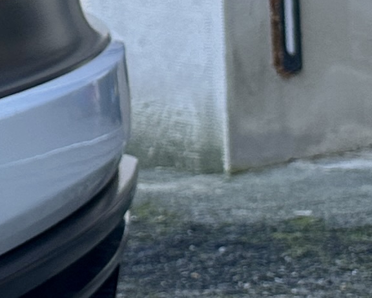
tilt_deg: +1.4
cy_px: -33
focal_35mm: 164
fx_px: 1806
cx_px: -904
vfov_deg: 9.3
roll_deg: +1.3
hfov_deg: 8.7
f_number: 1.78
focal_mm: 6.86
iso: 80
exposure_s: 1/642
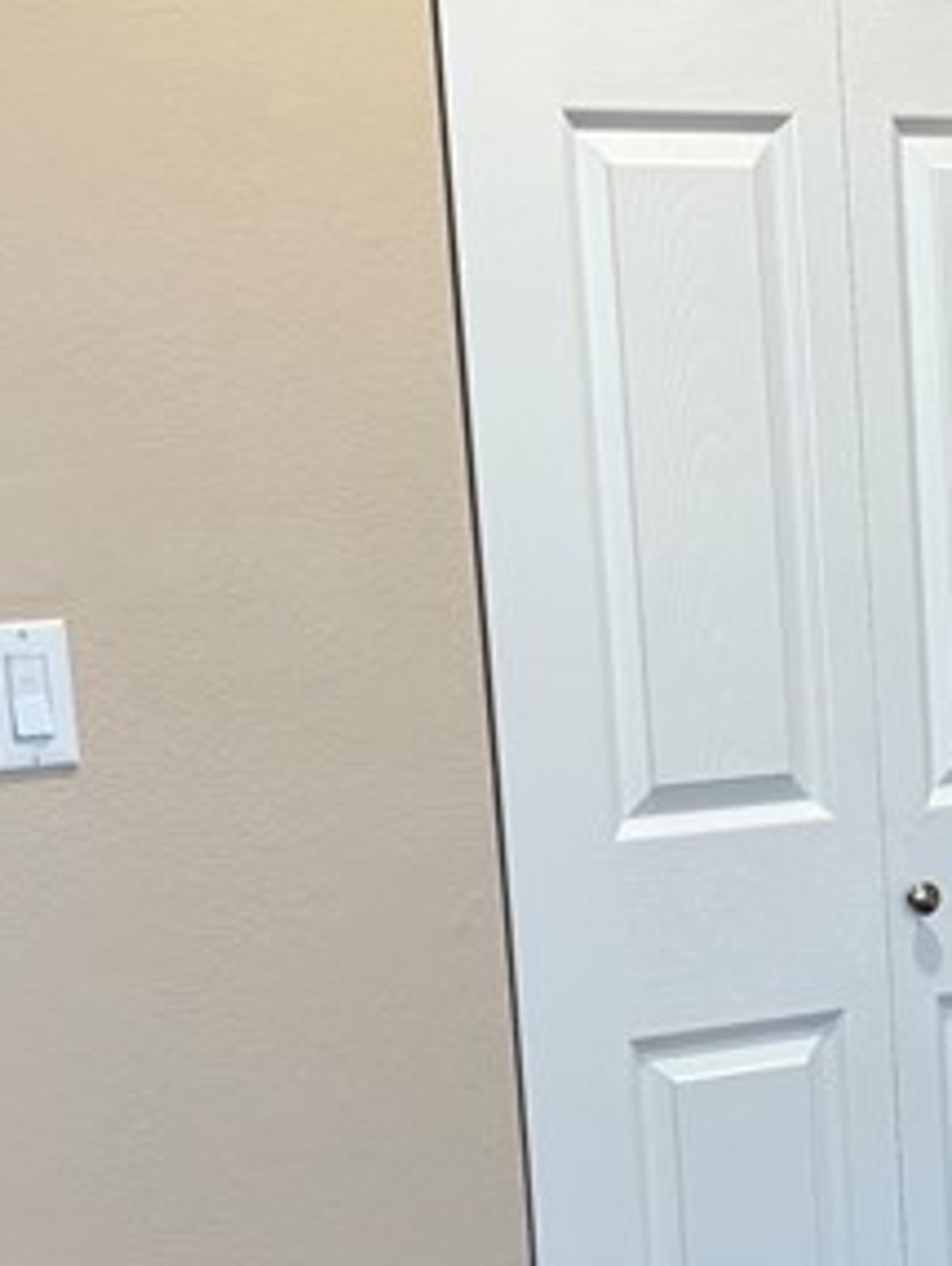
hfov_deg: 15.4
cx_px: 1120
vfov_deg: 20.7
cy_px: 1124
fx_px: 3405
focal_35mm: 93
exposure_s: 1/60
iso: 100
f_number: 1.6
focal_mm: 5.96
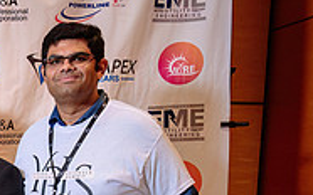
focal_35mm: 88
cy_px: 286
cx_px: -115
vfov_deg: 14.0
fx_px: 750
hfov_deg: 21.0
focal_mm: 24
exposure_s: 1/160
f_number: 4
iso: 500
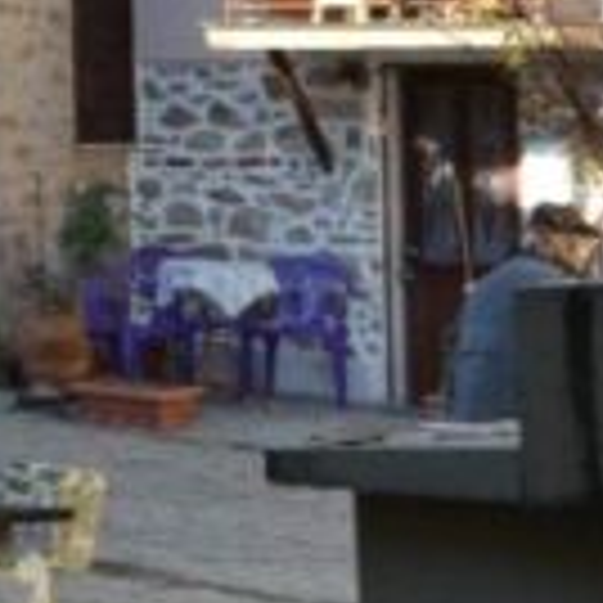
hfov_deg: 7.1
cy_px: -513
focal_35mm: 234
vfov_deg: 7.3
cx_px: -734
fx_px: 4612
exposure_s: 1/640
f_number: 13
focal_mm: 32
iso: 1250
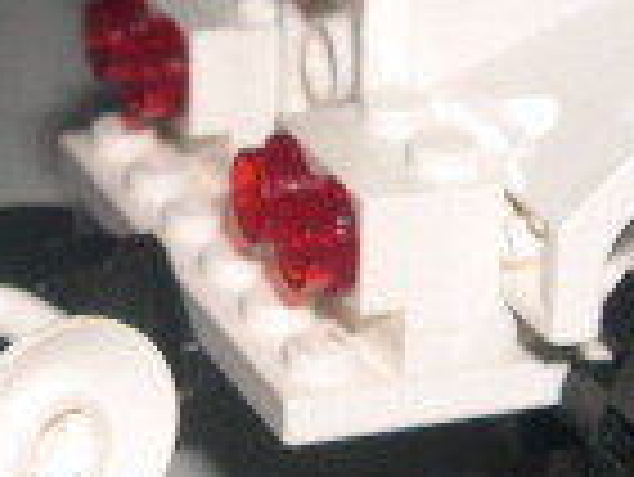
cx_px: 135
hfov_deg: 11.4
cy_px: 72
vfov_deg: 8.6
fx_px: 3153
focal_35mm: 172
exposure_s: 1/60
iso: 100
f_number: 7.6
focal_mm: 8
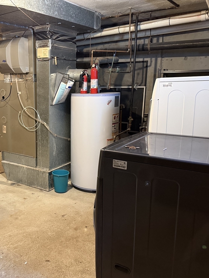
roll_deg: +0.6
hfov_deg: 41.6
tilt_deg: -12.1
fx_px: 266
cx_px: 51
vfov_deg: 55.3
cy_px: 141
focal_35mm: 33
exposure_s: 1/40
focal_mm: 6.76
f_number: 1.78
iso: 640
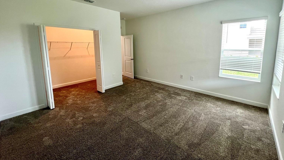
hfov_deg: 102.9
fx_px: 113
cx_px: 149
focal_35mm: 15
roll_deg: +0.7
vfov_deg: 69.6
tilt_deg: -7.6
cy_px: 61
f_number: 1.8
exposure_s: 1/60
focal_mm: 1.57
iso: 160
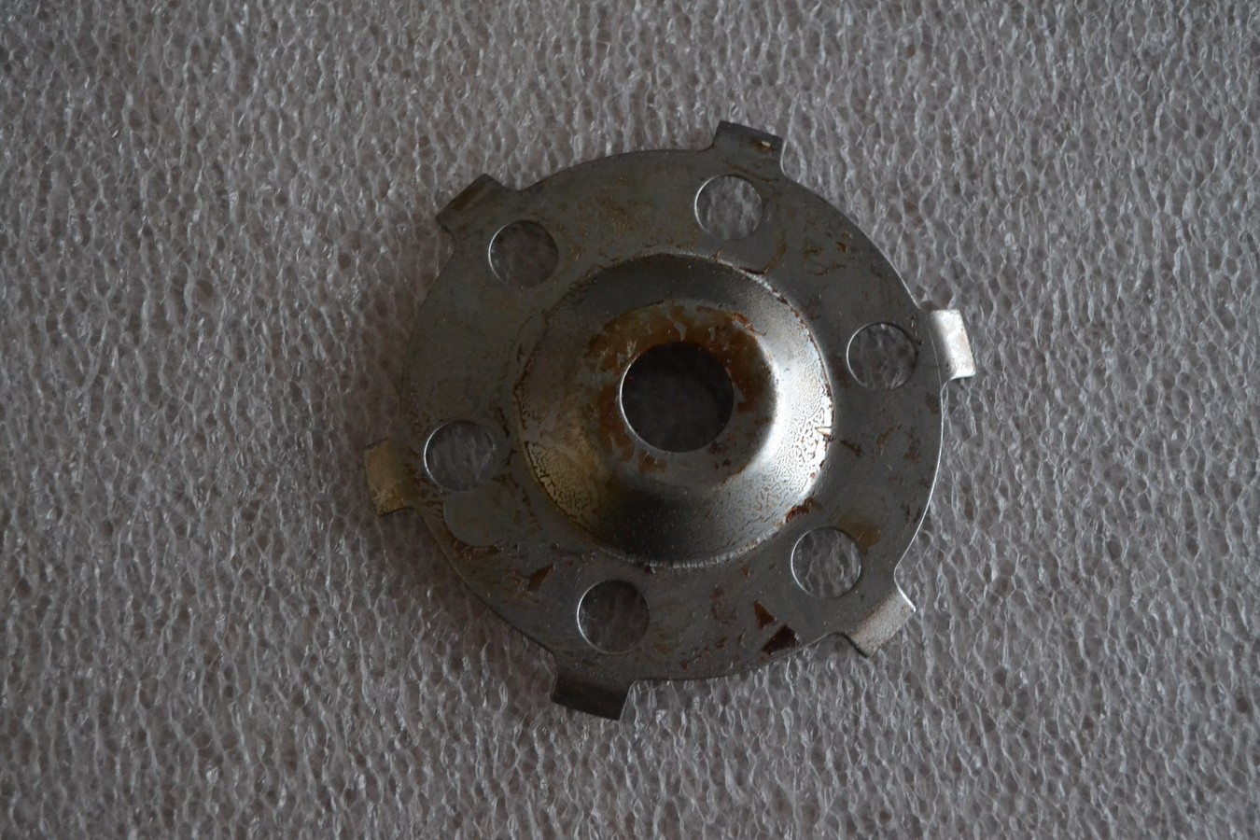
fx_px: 1680
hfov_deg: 41.1
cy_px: 420
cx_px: 630
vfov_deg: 28.1
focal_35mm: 48
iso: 3200
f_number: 4.8
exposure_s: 1/30
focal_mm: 32
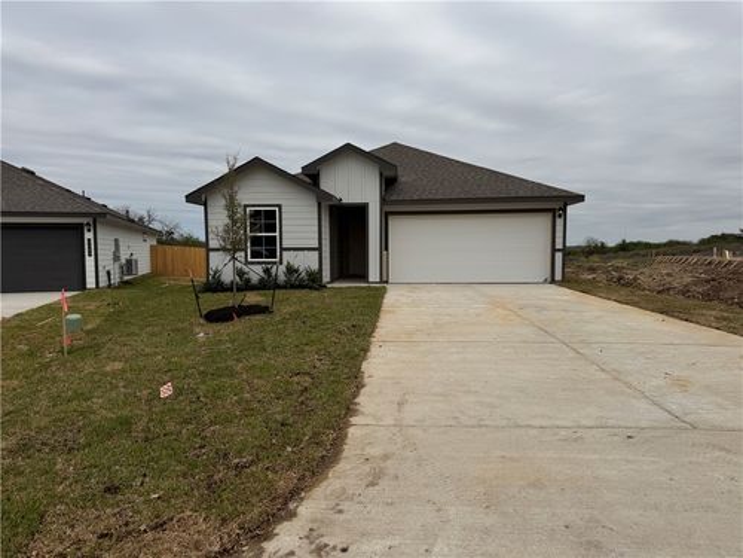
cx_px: 372
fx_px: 515
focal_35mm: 24
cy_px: 279
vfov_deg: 56.8
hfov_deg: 71.6
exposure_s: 1/10309
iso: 80
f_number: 1.78
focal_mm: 6.76
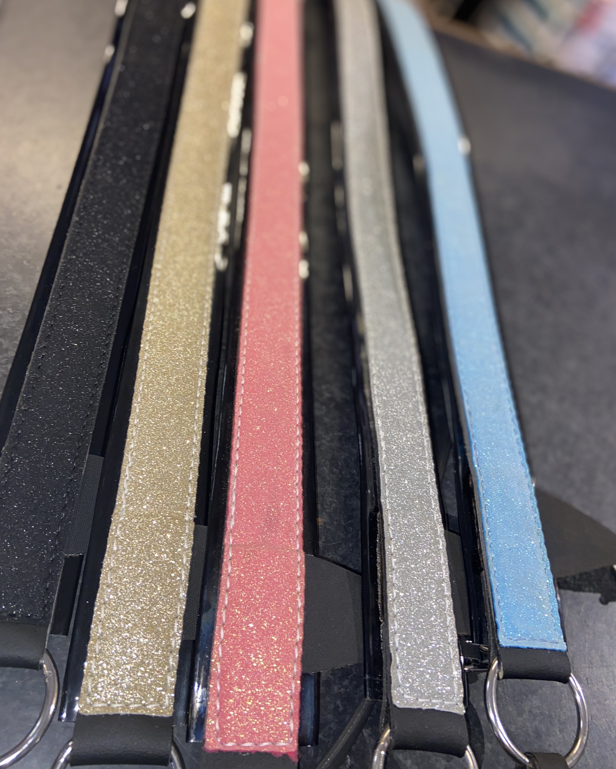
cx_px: 301
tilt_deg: -49.7
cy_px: 355
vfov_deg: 62.1
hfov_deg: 51.5
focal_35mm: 28
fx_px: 638
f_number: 1.8
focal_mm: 4.25
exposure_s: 1/17
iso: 40
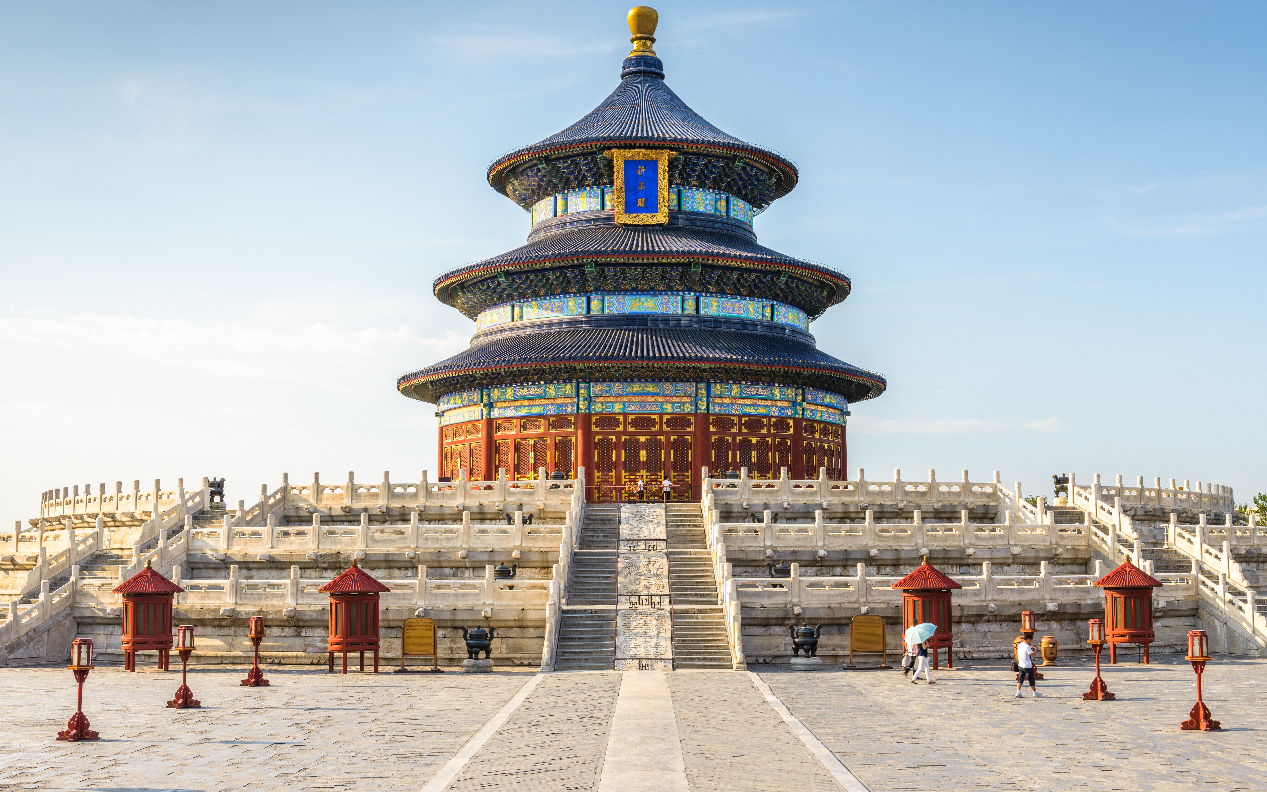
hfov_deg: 43.5
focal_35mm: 46
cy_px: 392
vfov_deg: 28.0
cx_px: 635
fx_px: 1588
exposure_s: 1/30
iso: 100
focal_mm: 45
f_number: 10
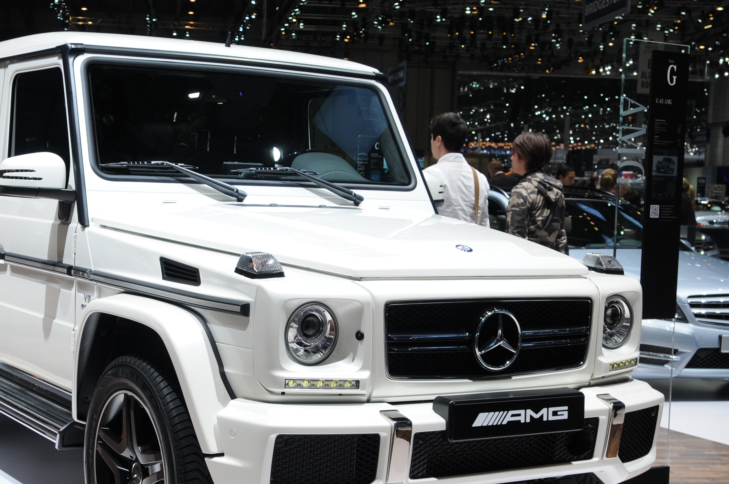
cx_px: 272
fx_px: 1213
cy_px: 294
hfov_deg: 33.3
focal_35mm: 60
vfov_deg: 22.5
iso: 320
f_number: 8
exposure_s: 1/250
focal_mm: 26
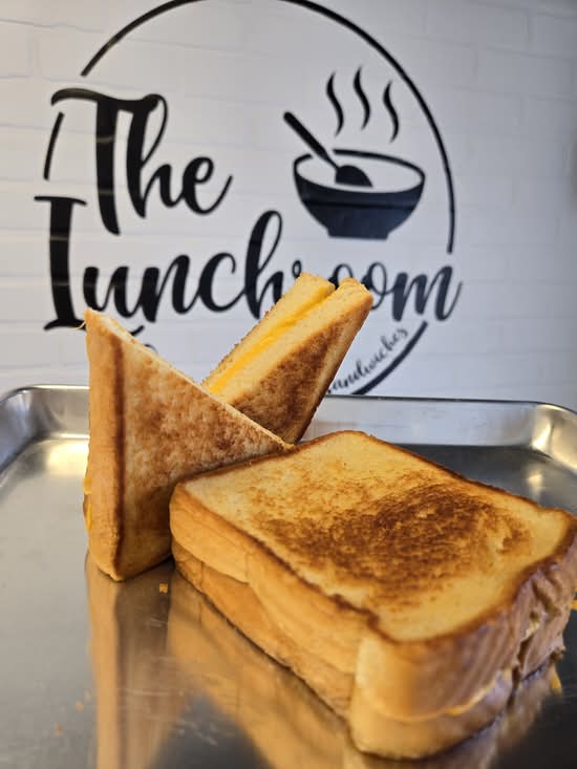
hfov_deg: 58.9
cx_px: 288
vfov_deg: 73.9
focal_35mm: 23
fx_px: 511
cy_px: 384
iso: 80
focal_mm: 5.4
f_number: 1.8
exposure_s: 1/120
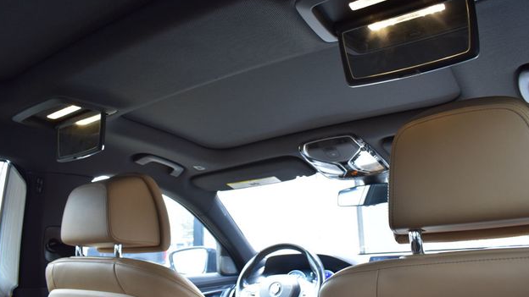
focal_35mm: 29
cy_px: 133
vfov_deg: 40.1
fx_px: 407
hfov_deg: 66.1
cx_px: 262
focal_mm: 18
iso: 400
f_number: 7.1
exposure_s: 1/30
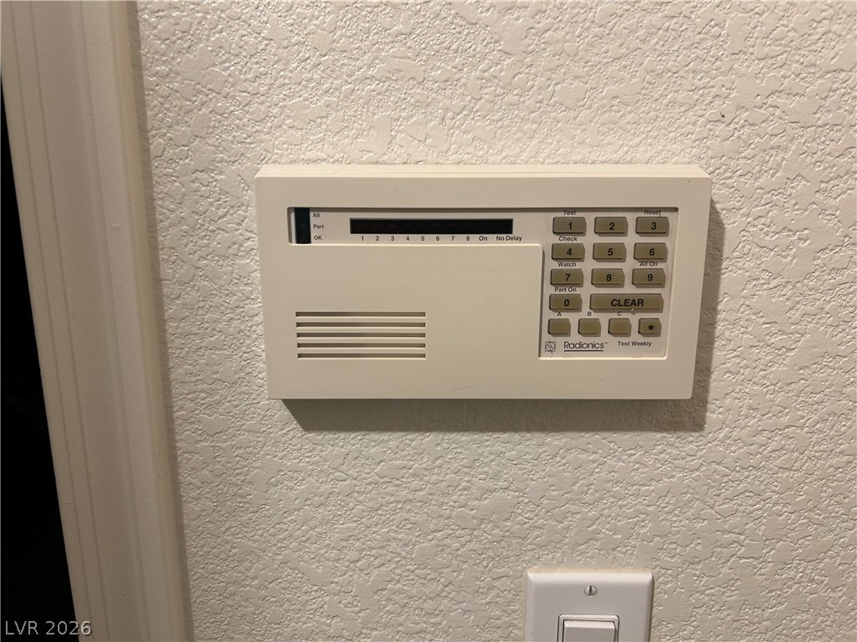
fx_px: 644
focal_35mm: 26
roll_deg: +0.0
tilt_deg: -13.4
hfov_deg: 67.3
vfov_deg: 53.1
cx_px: 428
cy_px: 321
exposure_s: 1/60
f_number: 1.5
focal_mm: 5.7
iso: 64
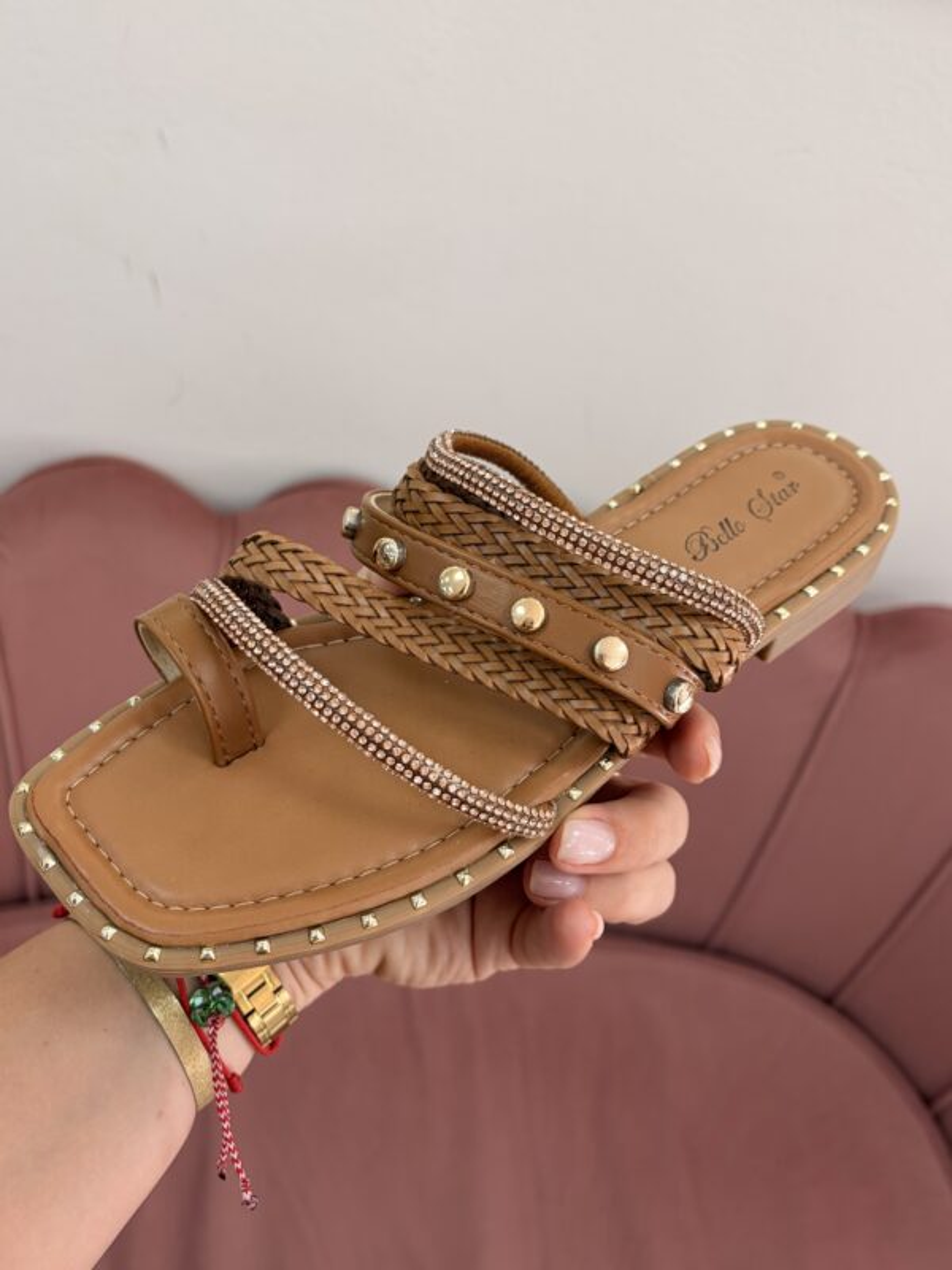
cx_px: 476
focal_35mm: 26
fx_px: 953
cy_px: 635
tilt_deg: -47.7
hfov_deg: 53.1
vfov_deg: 67.3
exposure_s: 1/121
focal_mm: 5.96
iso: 50
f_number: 1.6
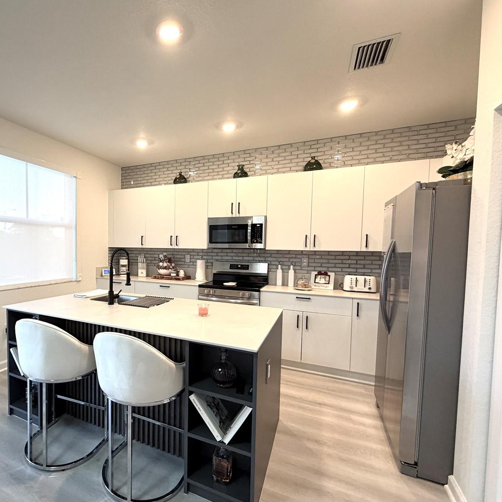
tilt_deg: -2.7
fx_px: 295
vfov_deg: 80.7
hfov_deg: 78.1
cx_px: 167
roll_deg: +0.1
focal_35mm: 18
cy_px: 262
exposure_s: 1/120
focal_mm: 2.22
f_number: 2.2
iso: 250
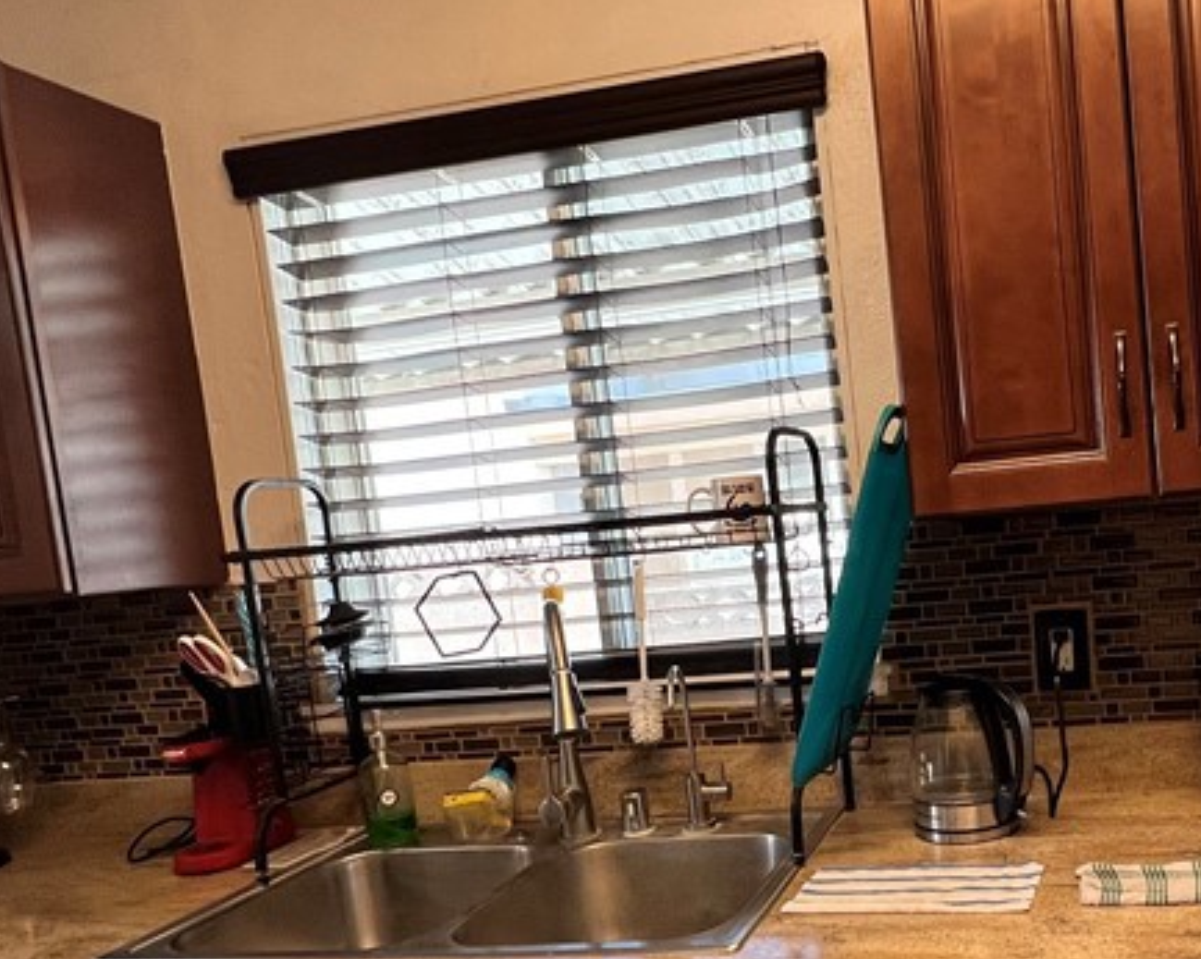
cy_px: 610
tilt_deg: -5.0
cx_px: 913
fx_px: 1066
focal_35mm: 30
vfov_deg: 47.9
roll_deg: +5.3
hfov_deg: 55.7
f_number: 1.8
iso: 250
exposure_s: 1/120
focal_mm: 1.57
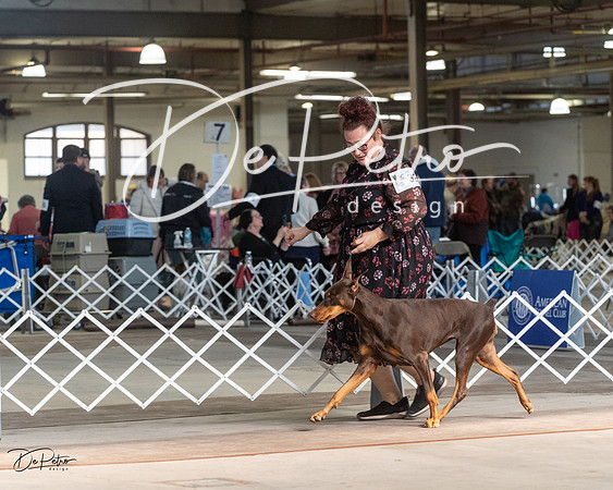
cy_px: 245
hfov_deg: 12.9
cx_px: 306
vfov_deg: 10.3
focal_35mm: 150
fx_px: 2716
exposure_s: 1/400
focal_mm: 133
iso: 6400
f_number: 5
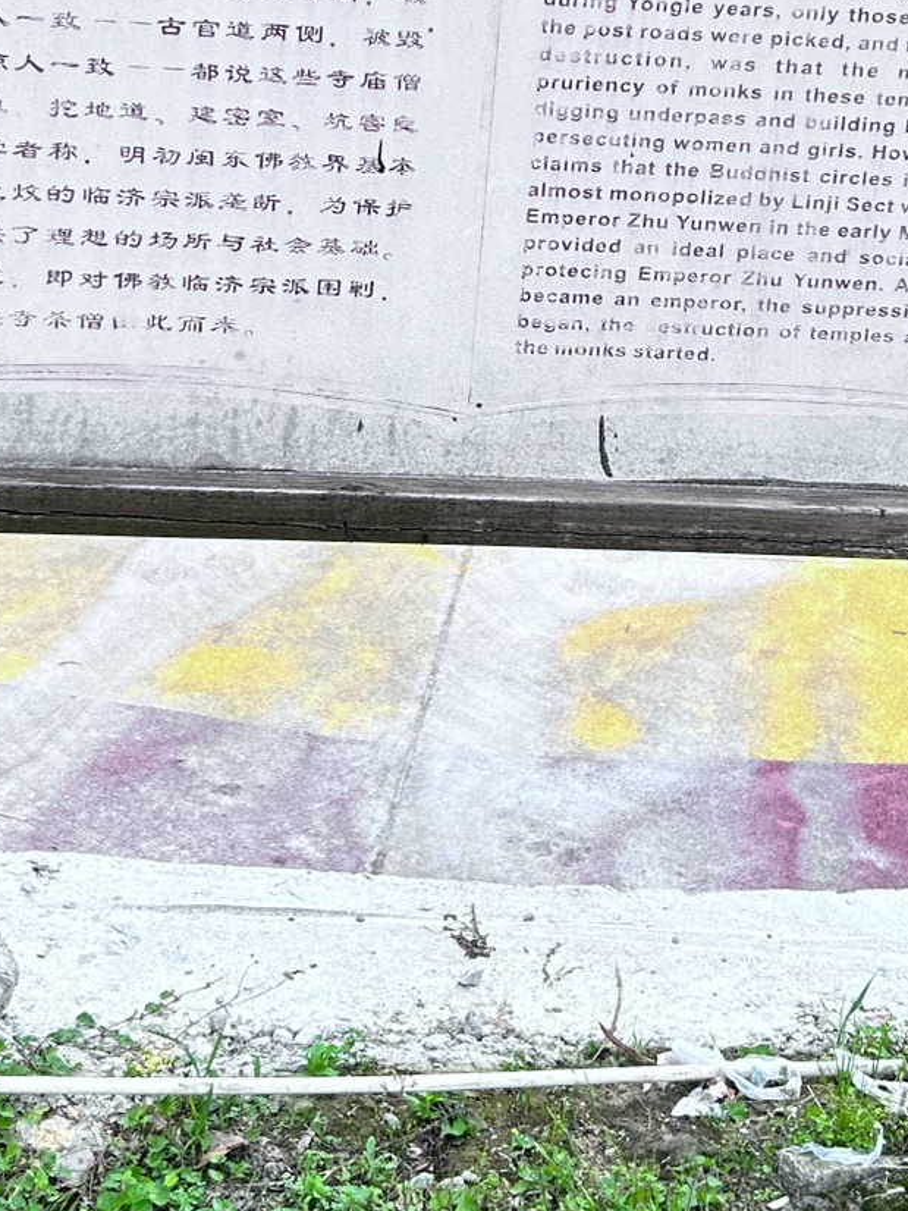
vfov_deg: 29.8
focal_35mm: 63
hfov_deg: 23.3
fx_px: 2203
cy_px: 191
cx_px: 516
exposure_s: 1/258
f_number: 1.5
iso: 50
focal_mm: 5.7
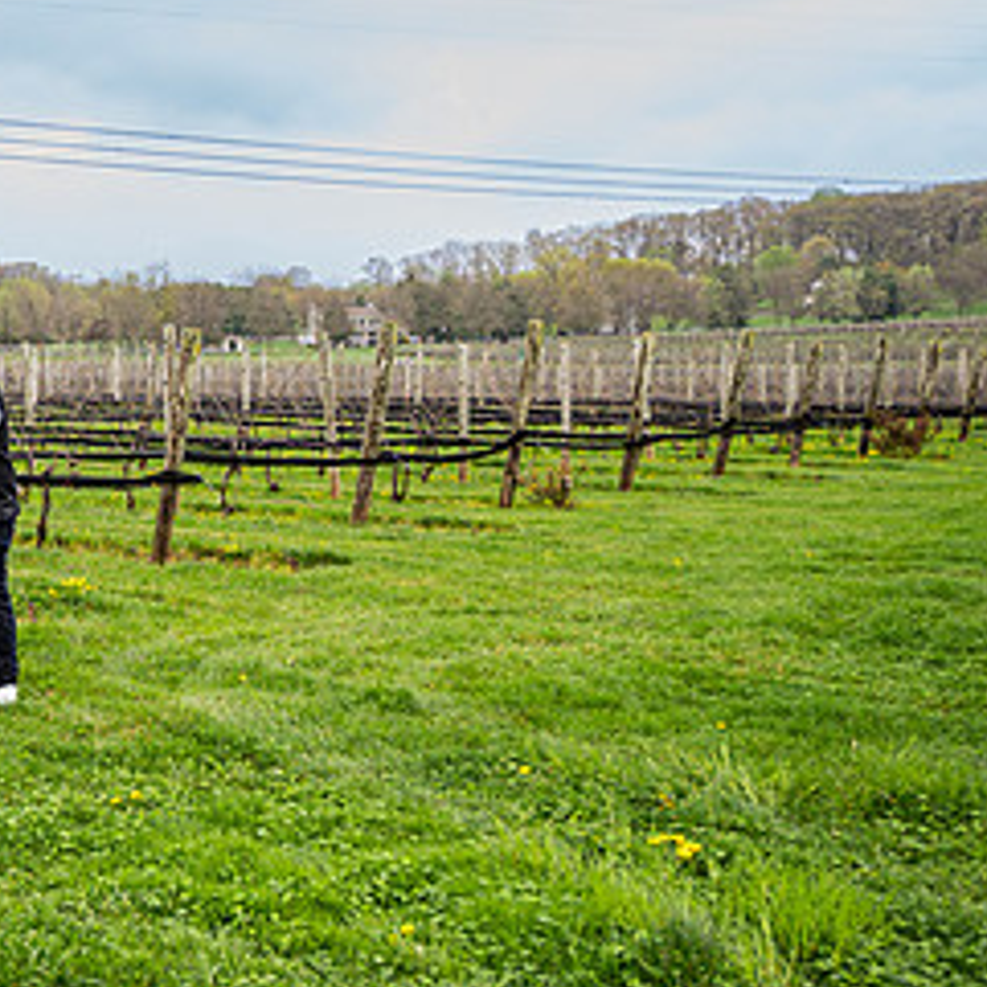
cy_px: 429
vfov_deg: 31.6
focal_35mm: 54
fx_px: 1742
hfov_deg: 29.4
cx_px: -20
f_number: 4
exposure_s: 1/125
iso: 64
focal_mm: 26
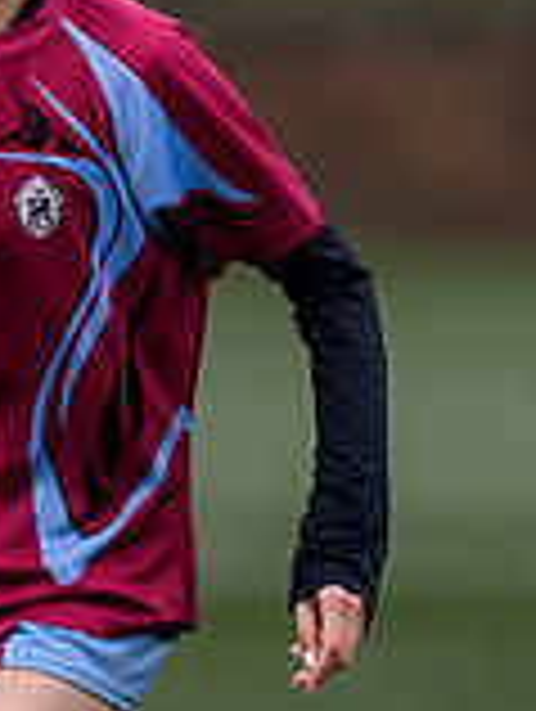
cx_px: -519
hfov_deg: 0.9
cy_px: 496
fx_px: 33809
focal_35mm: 1642
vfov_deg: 1.2
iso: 500
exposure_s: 1/1600
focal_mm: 400
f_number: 3.5
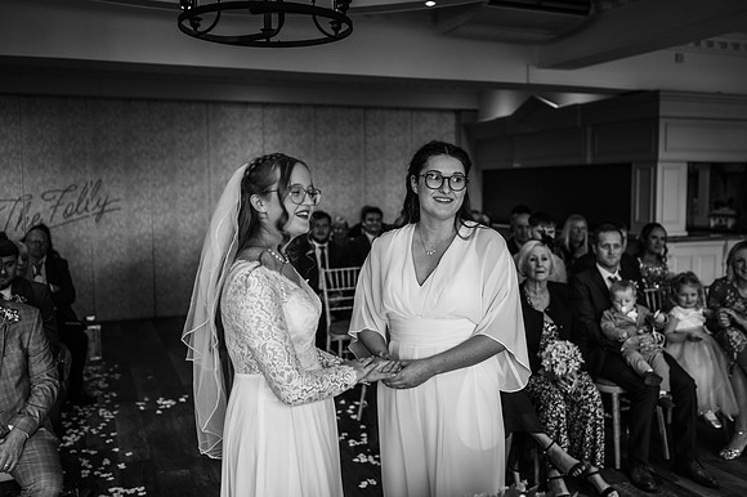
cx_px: 374
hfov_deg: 54.5
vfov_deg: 37.8
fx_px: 726
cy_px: 248
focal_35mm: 35
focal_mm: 35
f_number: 2.2
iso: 220
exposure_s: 1/200
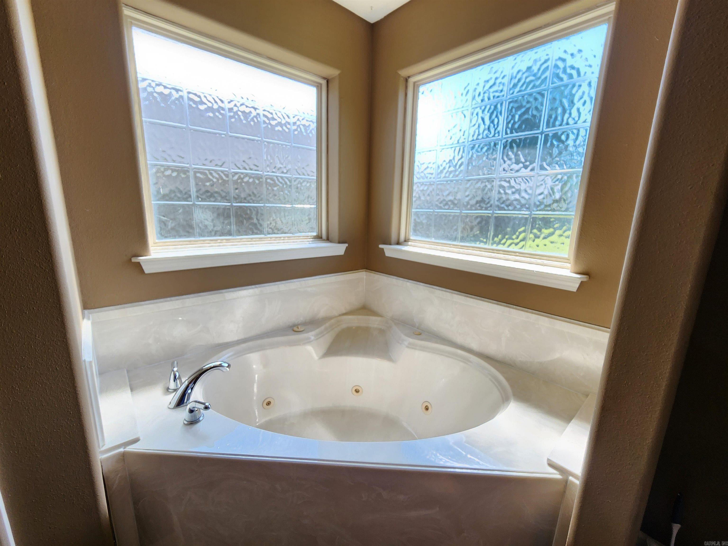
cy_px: 273
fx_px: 273
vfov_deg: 89.9
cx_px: 364
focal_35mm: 13
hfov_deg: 106.2
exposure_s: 1/120
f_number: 2.2
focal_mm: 2.2
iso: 64
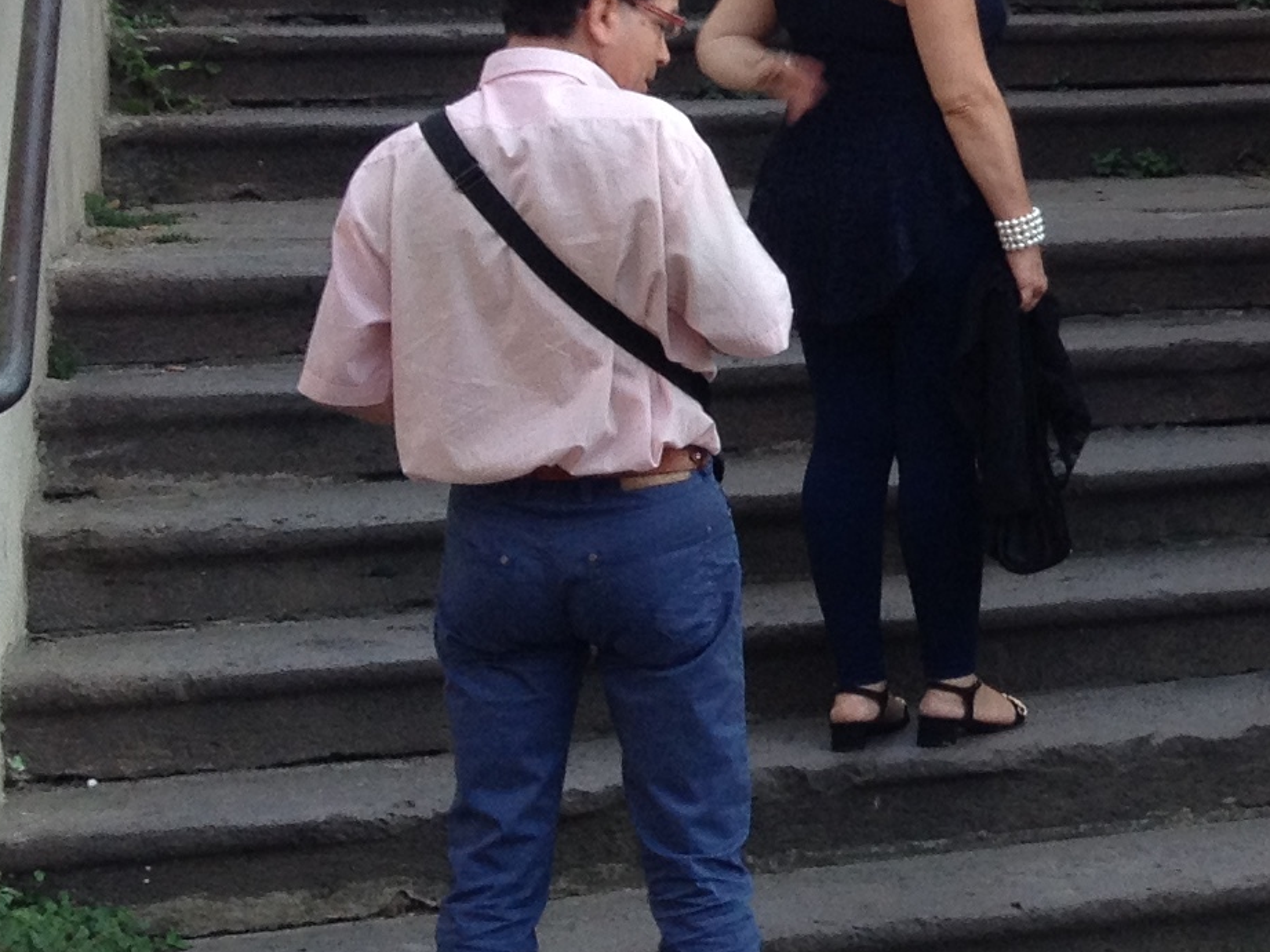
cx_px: 1915
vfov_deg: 11.9
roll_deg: +1.8
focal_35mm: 124
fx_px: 4550
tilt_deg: -2.4
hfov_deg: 14.8
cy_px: 91
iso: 64
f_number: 2.4
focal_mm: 4.28
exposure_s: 1/60
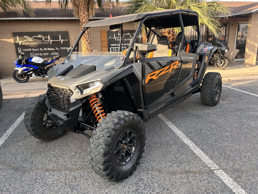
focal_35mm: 26
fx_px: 194
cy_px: 97
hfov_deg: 67.3
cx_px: 129
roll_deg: +1.9
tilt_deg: -15.1
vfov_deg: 53.1
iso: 40
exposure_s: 1/251
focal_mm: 5.7
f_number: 1.5
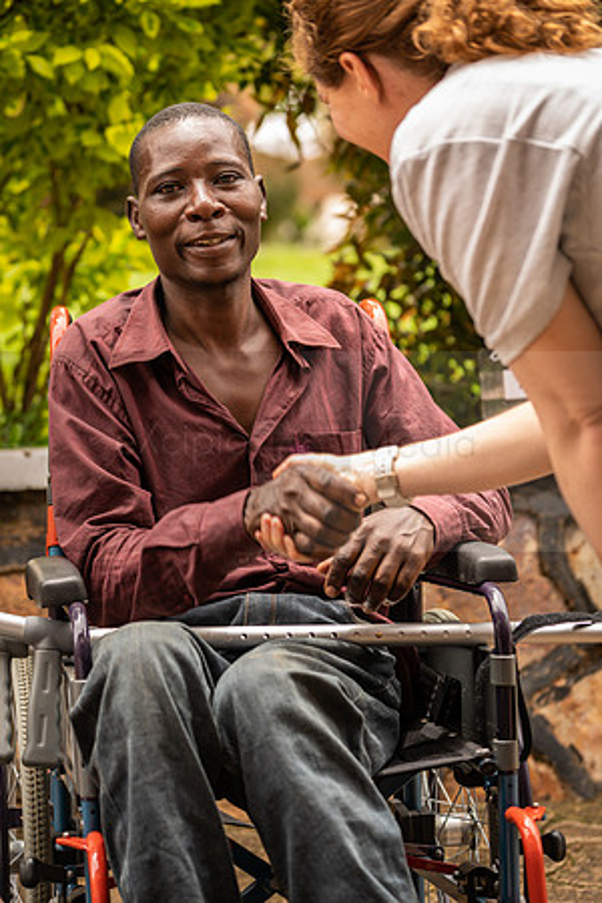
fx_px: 2508
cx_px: 301
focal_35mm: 100
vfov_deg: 20.4
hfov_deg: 13.7
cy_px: 452
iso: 100
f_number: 4
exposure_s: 1/160
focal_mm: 100
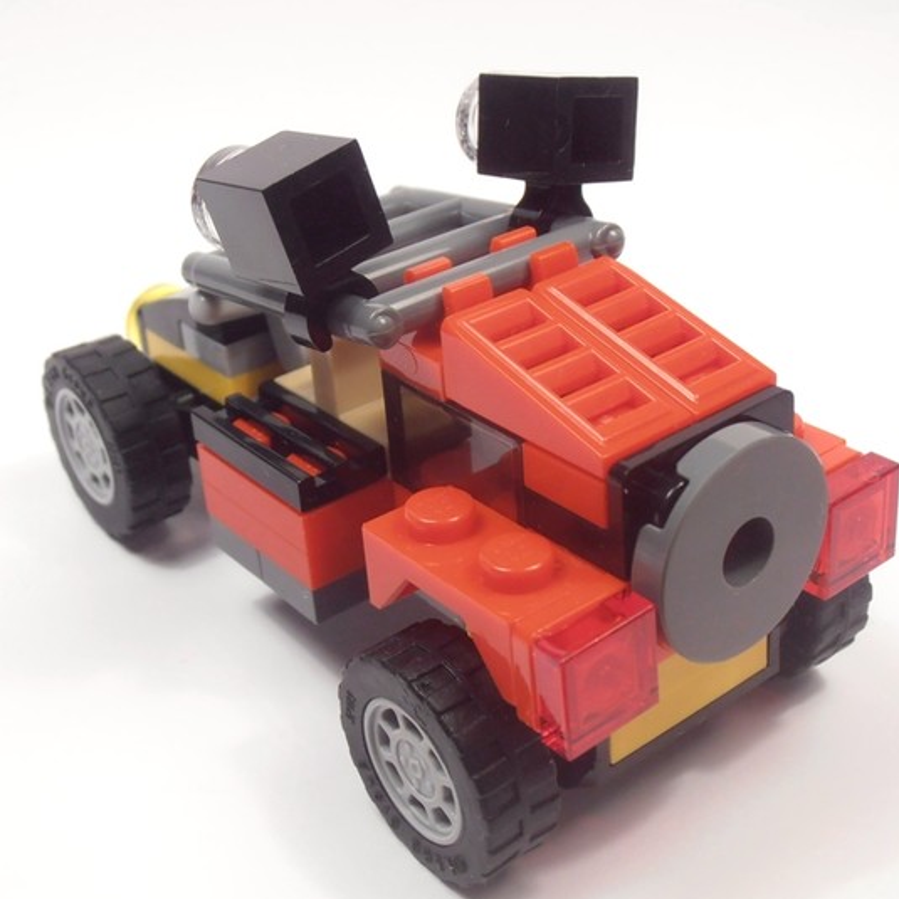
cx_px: 447
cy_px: 429
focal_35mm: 55
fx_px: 1616
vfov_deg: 31.1
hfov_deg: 31.1
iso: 80
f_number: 3.9
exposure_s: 1/50
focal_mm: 6.61
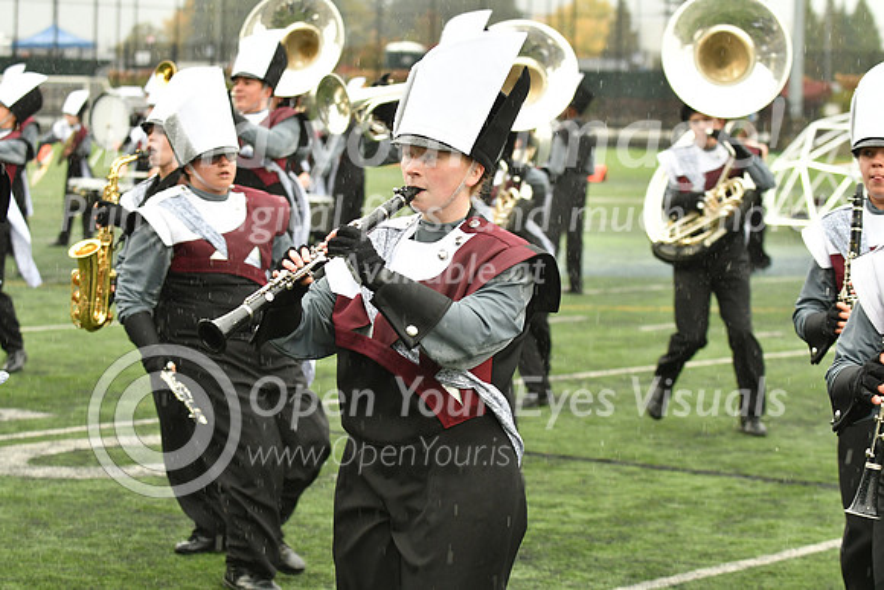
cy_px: 295
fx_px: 2763
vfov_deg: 12.2
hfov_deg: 18.2
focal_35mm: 112
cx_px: 442
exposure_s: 1/400
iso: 1000
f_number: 4
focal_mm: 75
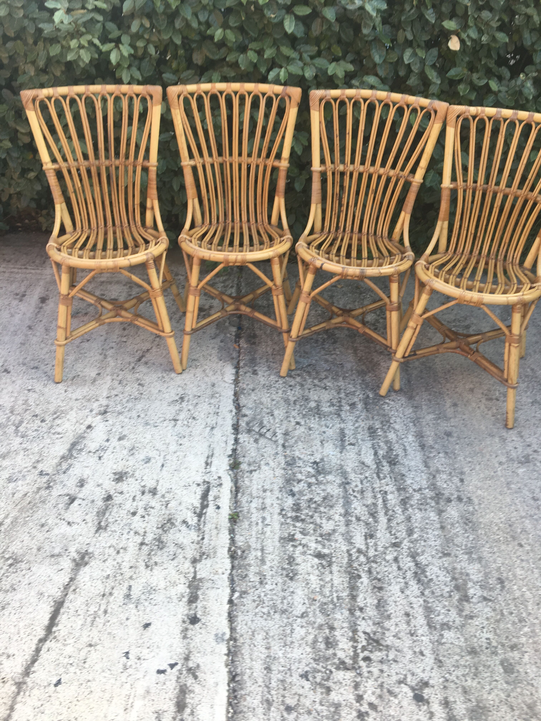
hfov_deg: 48.2
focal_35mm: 29
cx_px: 270
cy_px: 360
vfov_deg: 61.7
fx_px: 604
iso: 25
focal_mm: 4.15
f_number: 2.2
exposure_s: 1/115
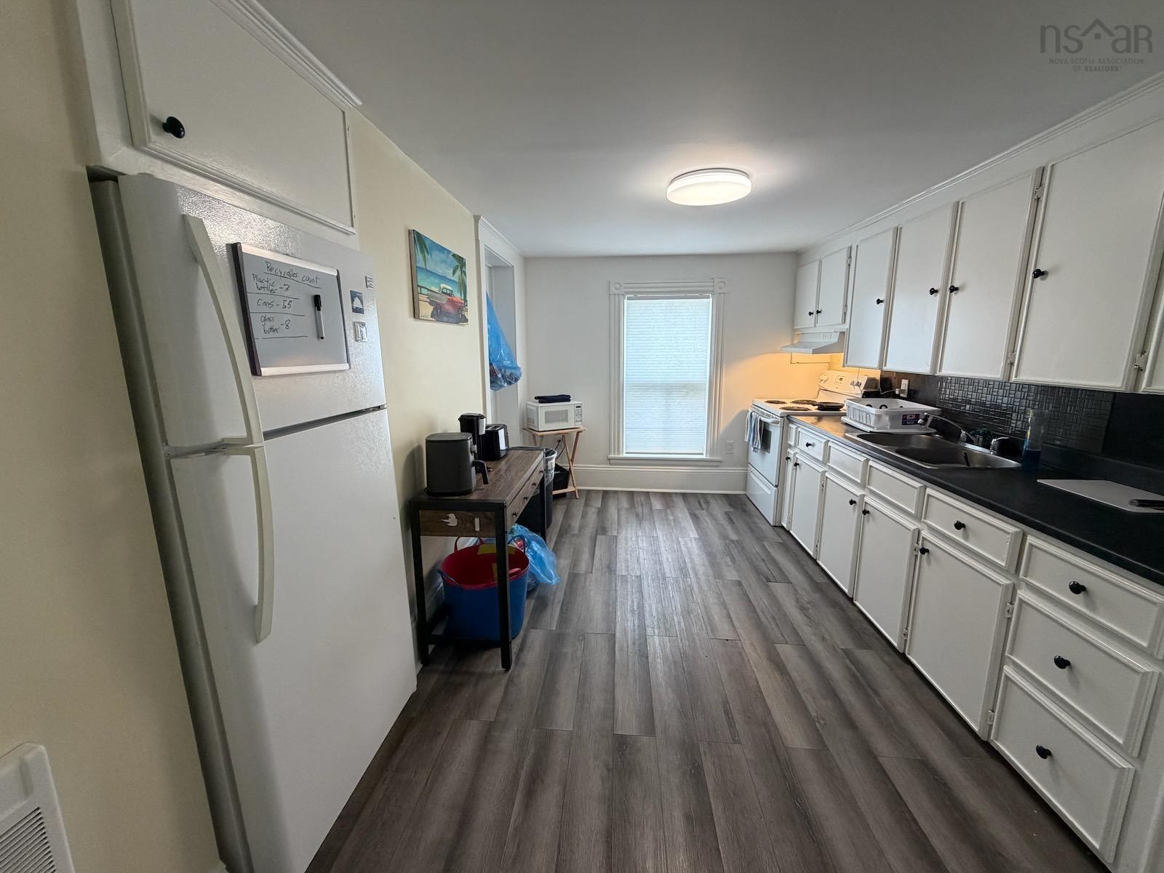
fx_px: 471
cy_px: 436
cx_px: 582
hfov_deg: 102.1
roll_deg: +0.9
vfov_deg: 85.7
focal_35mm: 14
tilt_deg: -10.8
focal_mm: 2.22
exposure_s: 1/120
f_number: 2.2
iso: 250
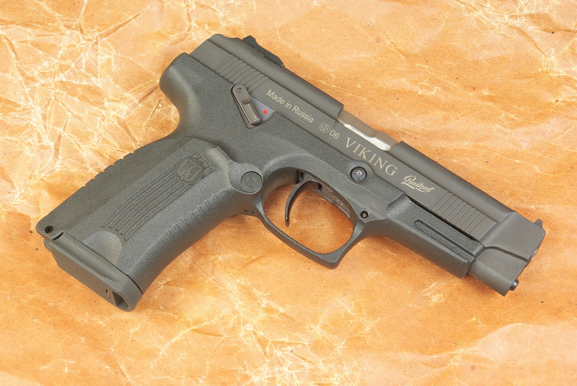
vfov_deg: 16.6
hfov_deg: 24.6
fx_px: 1324
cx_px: 288
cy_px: 193
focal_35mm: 82
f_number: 13
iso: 100
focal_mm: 55
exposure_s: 1/60
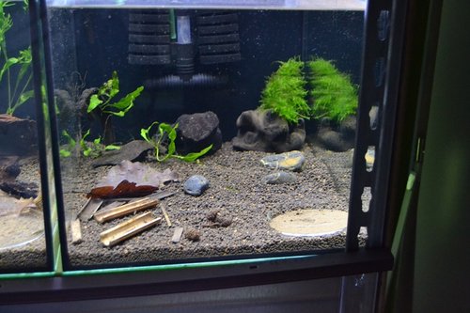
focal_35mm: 52
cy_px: 156
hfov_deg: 37.9
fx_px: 685
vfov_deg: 25.7
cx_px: 235
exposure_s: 1/20
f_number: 4.5
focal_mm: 35
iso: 3200
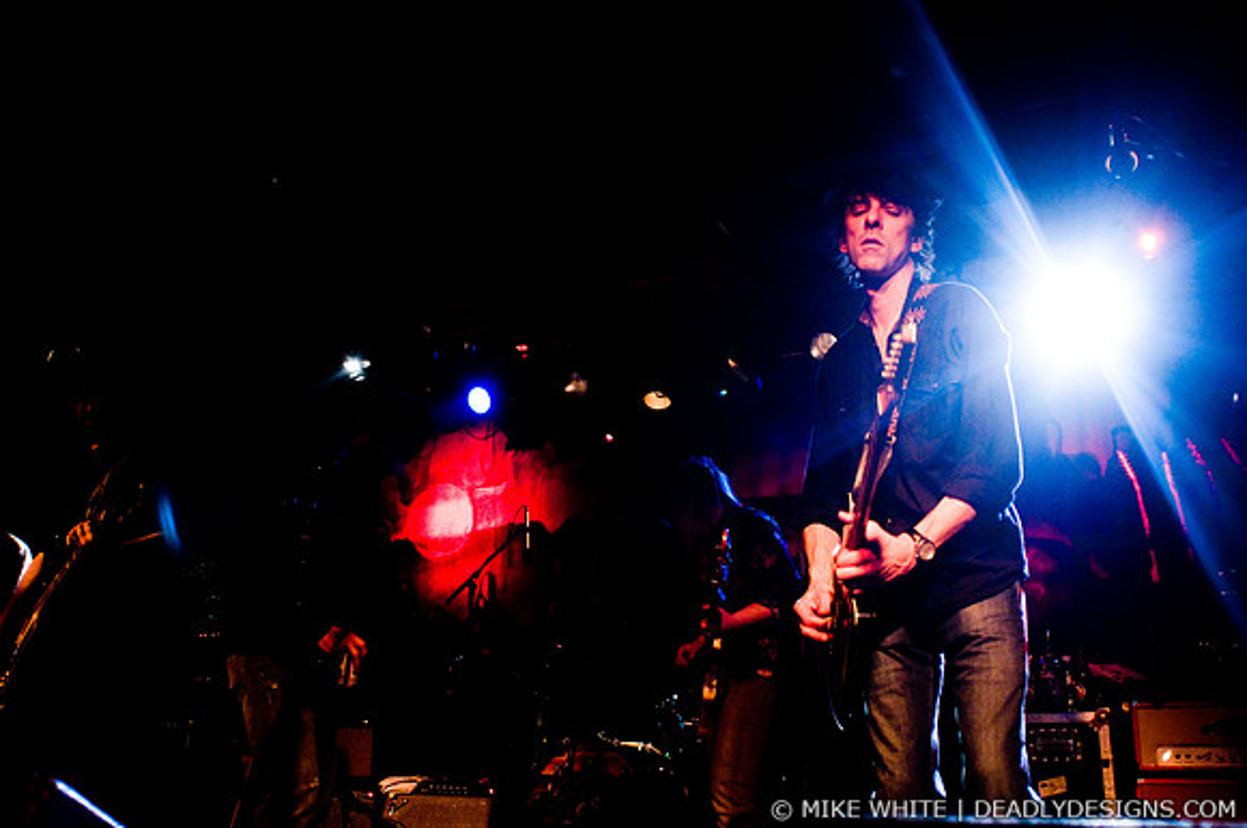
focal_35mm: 30
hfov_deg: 62.0
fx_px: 1038
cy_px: 414
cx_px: 624
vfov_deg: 43.5
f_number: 2.8
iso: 1600
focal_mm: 20
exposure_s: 1/60
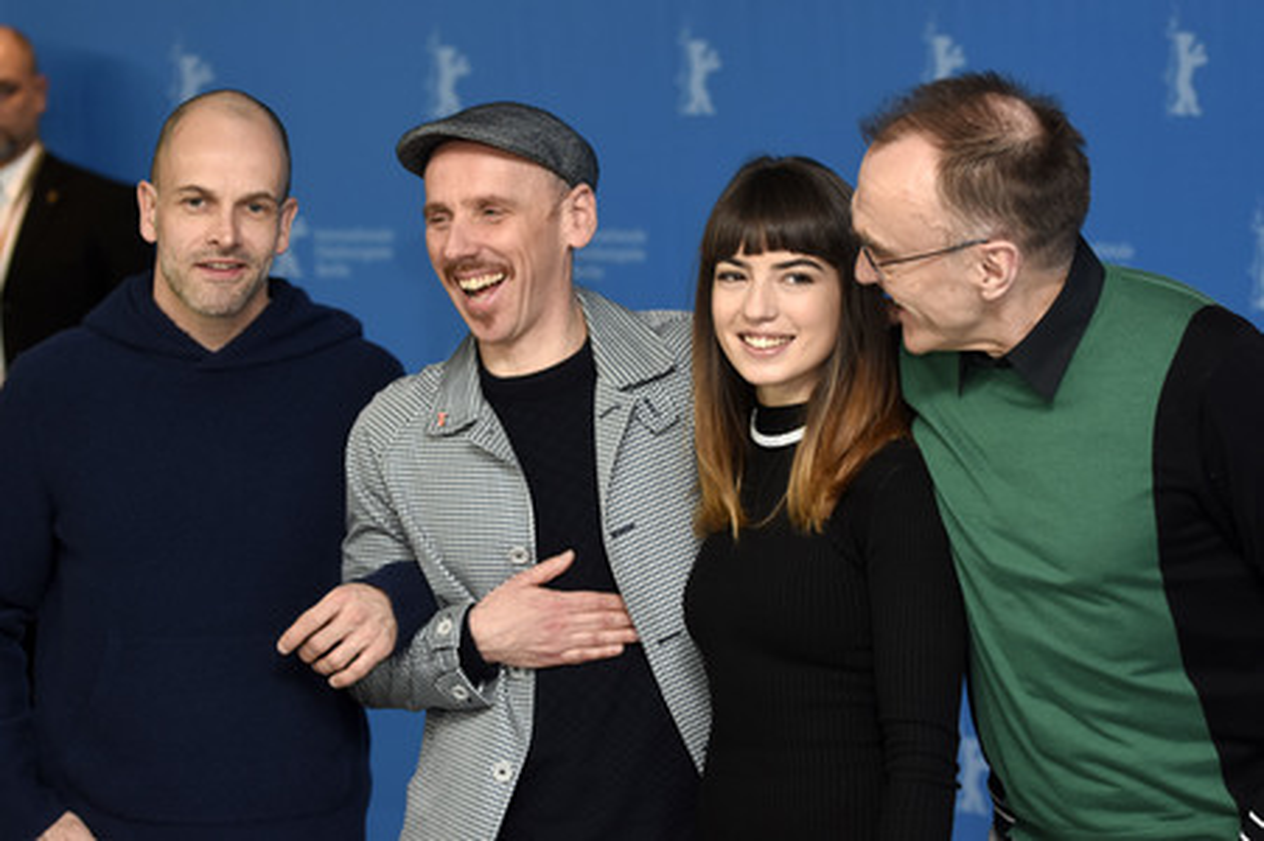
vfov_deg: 13.0
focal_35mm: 105
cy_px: 420
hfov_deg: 19.5
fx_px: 3684
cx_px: 632
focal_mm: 70
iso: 640
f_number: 3.2
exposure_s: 1/320
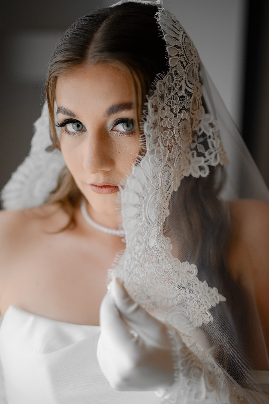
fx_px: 561
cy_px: 202
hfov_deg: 27.0
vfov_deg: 39.6
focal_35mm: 50
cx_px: 134
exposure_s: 1/800
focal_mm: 50
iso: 200
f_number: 1.4
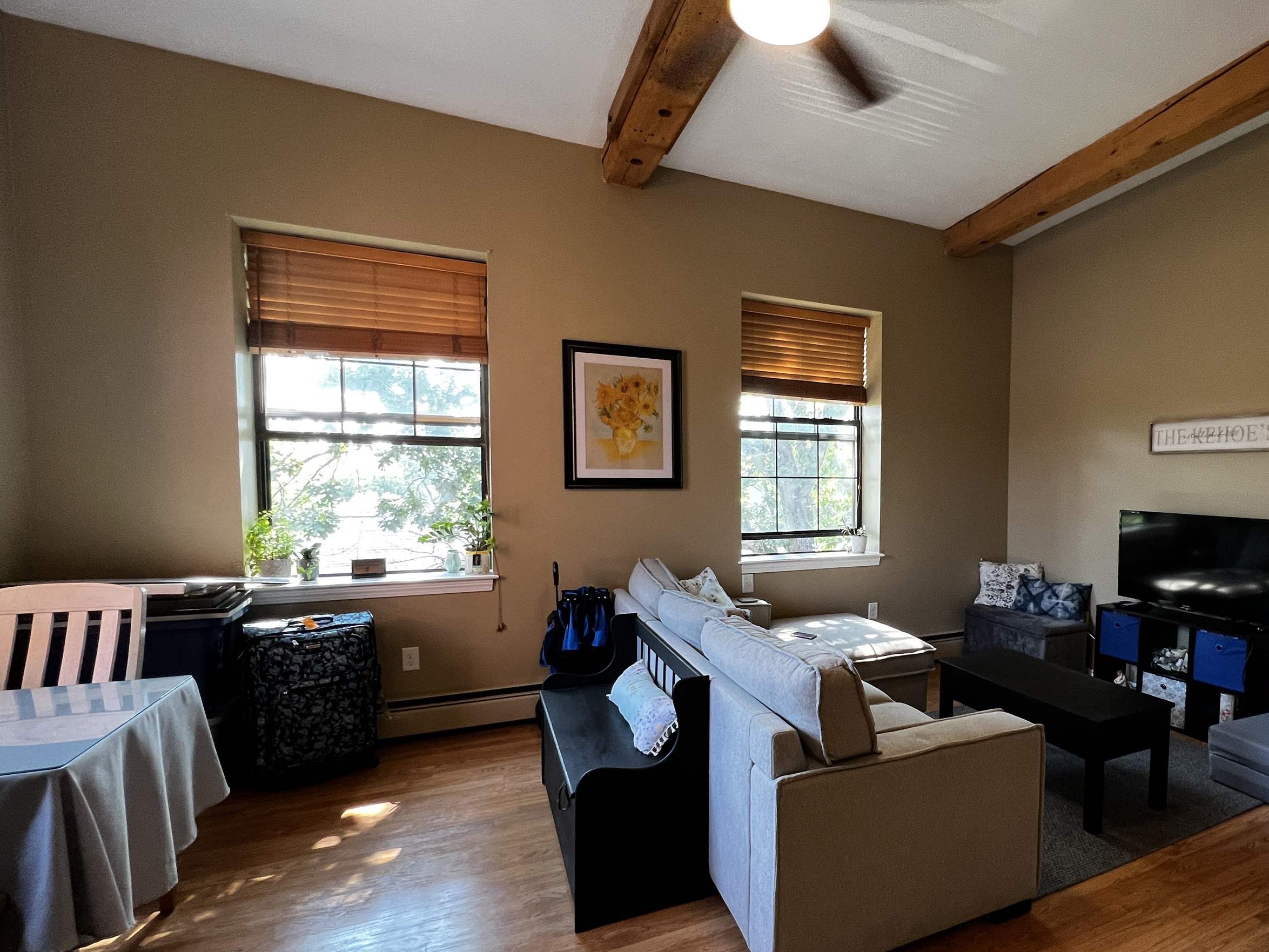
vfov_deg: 74.6
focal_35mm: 17
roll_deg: -0.4
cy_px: 515
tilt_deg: -2.7
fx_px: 623
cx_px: 810
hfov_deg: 88.8
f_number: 1.8
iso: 200
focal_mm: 1.57
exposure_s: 1/60
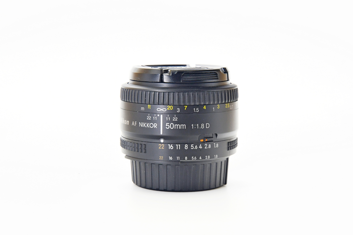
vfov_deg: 15.2
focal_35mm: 90
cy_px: 118
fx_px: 882
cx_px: 176
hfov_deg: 22.6
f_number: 8
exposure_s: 1/125
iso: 1250
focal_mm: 60
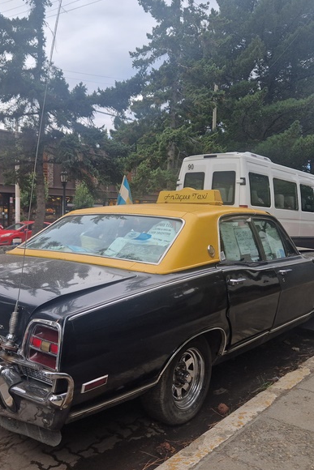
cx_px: 121
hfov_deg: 39.8
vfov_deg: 57.2
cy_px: 232
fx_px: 431
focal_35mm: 33
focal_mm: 5.4
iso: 50
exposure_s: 1/590
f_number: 1.8
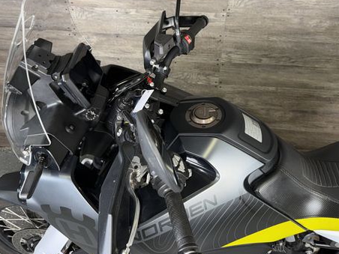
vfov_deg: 41.5
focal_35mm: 34
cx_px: 166
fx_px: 333
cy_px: 97
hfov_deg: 54.0
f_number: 1.78
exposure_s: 1/20
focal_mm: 6.76
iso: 64
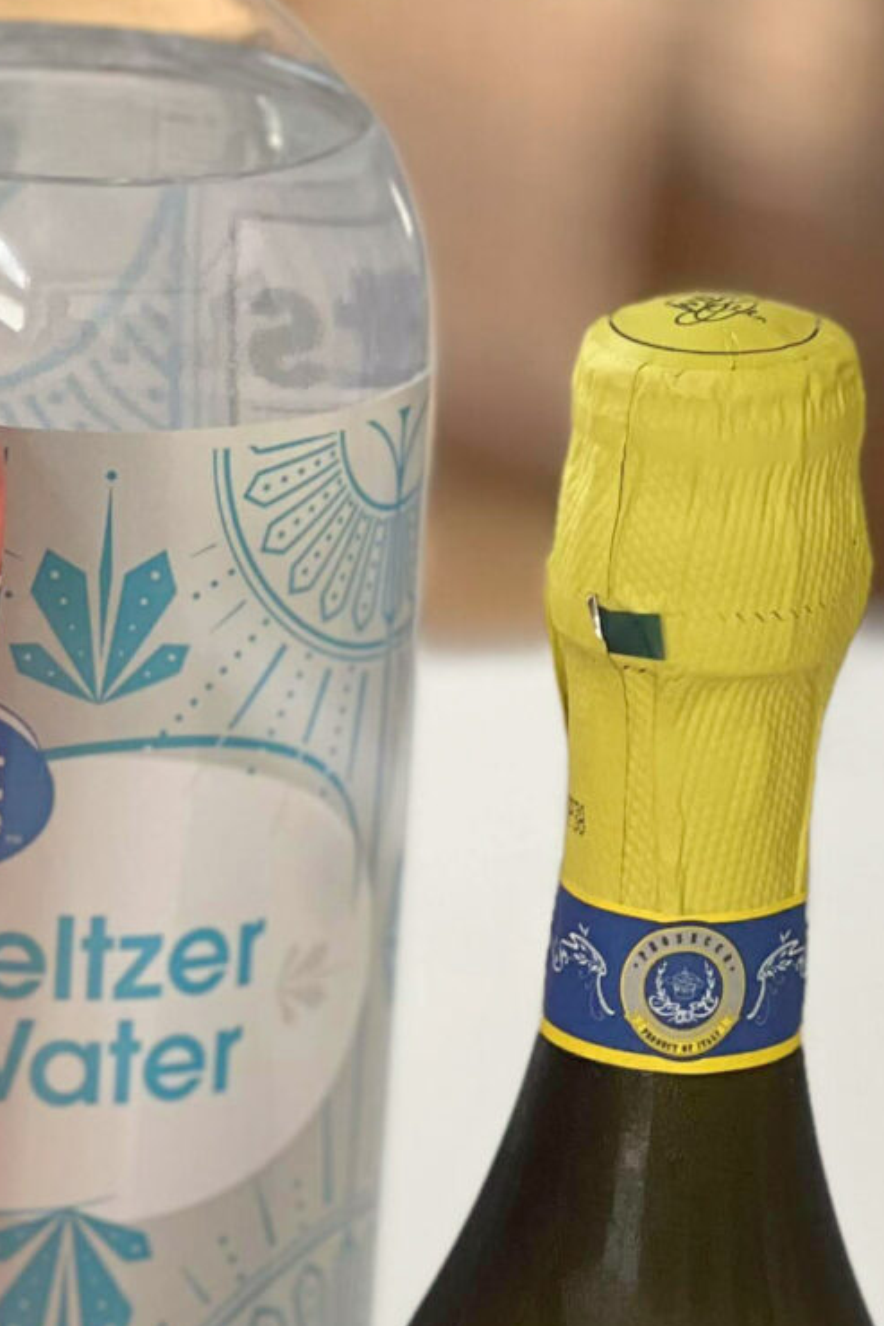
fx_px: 8173
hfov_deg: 6.2
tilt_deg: -21.9
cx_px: 308
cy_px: 1294
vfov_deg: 9.2
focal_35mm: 222
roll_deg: -4.2
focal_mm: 9
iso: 64
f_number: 2.8
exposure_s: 1/121
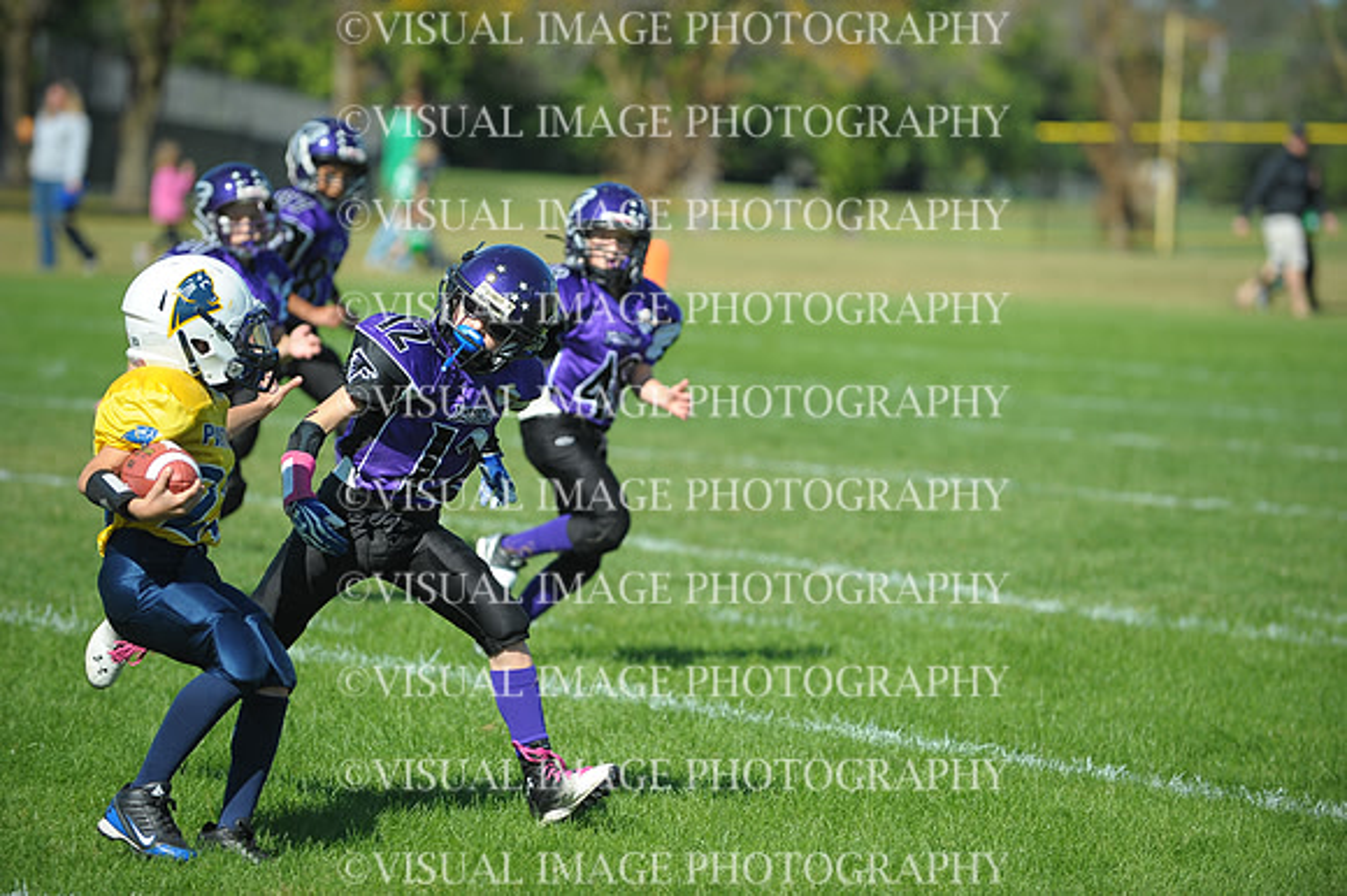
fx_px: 7479
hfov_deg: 10.3
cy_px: 448
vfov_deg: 6.9
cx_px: 674
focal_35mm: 200
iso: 200
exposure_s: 1/1600
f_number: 3.5
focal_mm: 200
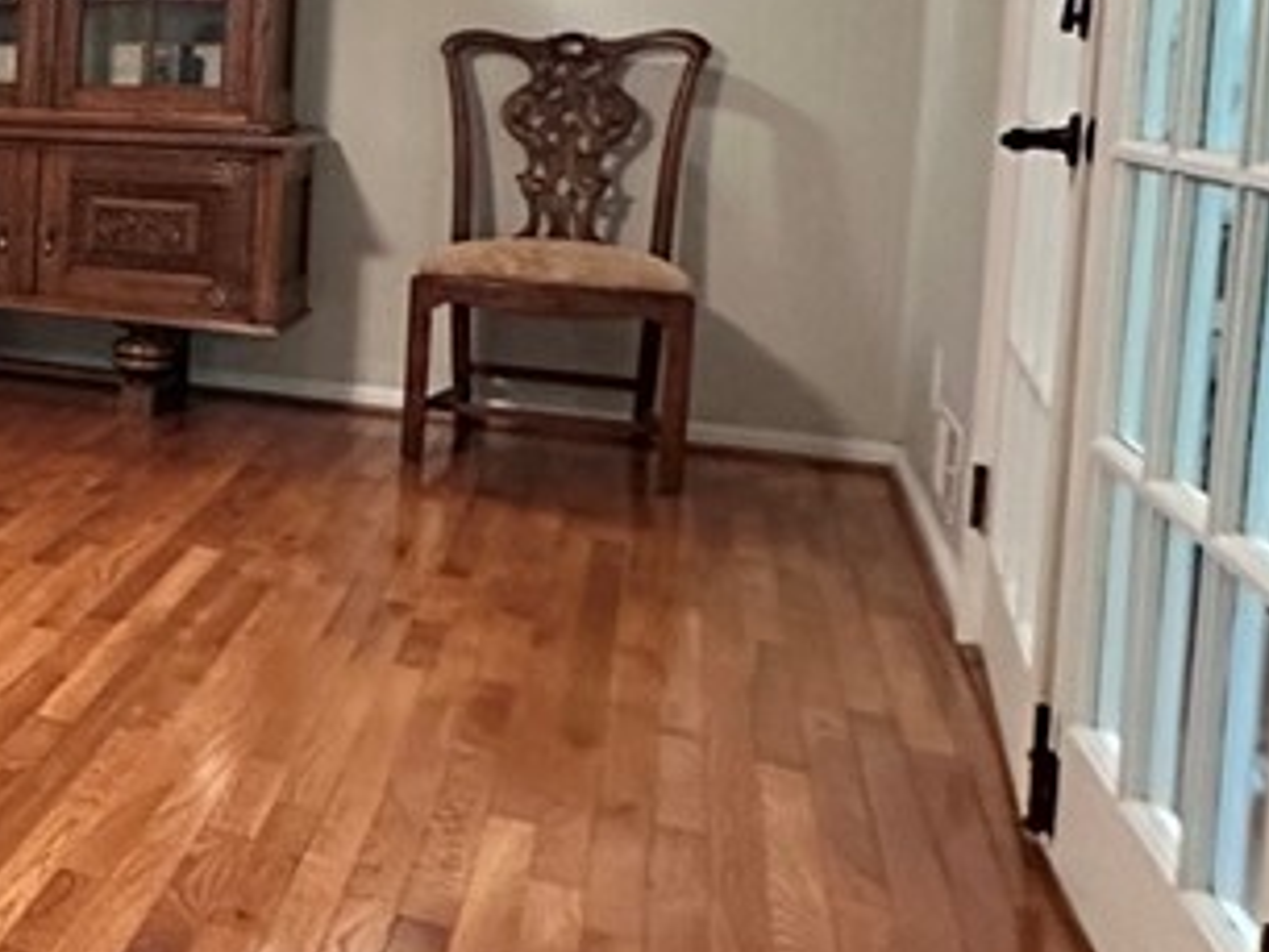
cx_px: -620
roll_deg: +0.2
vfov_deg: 30.1
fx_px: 1724
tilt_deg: -4.1
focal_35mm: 47
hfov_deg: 27.8
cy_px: 175
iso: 800
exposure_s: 1/60
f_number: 2.2
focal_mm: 2.22
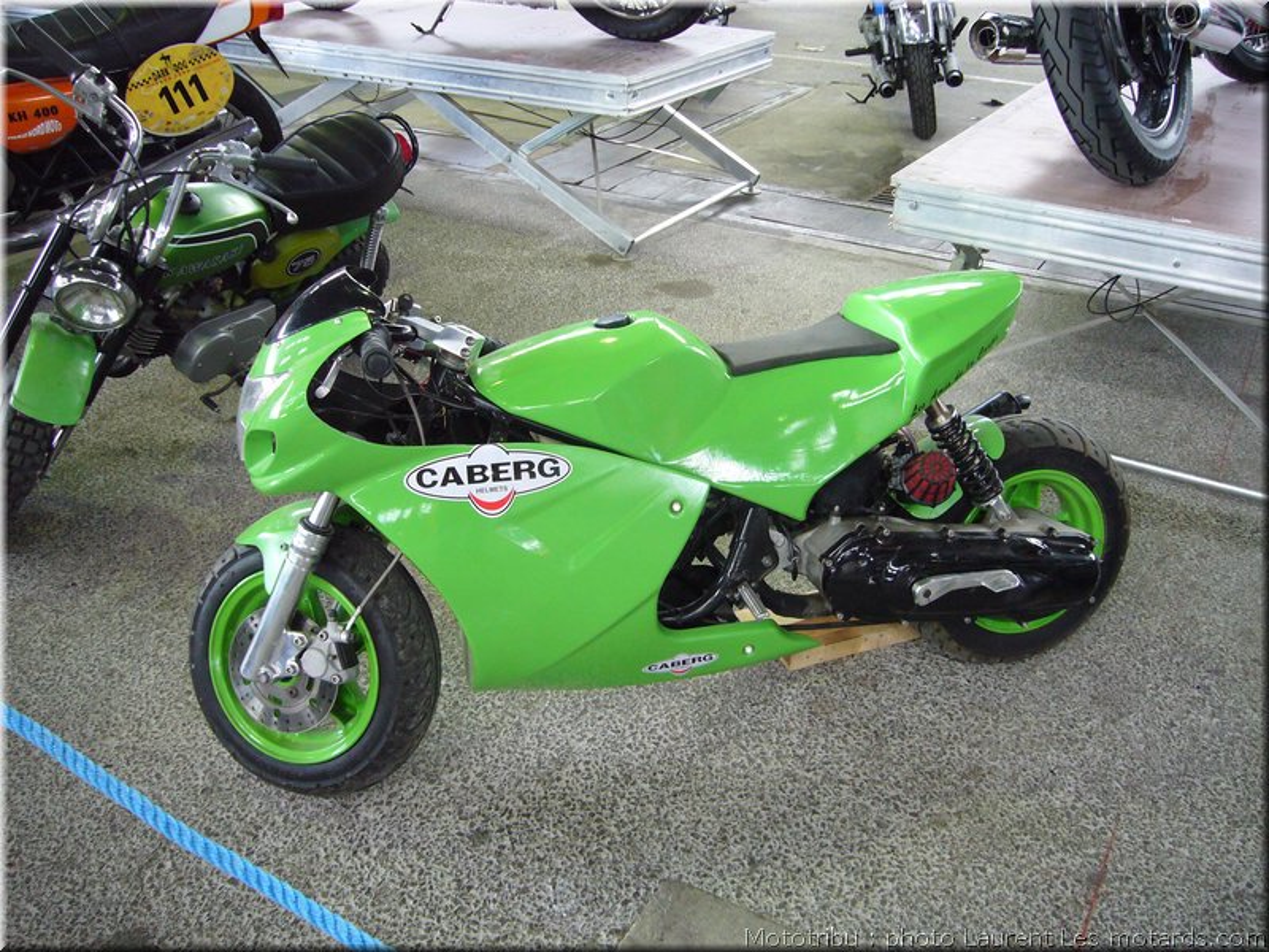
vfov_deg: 44.2
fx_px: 1173
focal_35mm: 32
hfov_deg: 56.8
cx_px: 634
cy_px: 476
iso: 200
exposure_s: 1/15
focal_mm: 5.2
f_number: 2.9
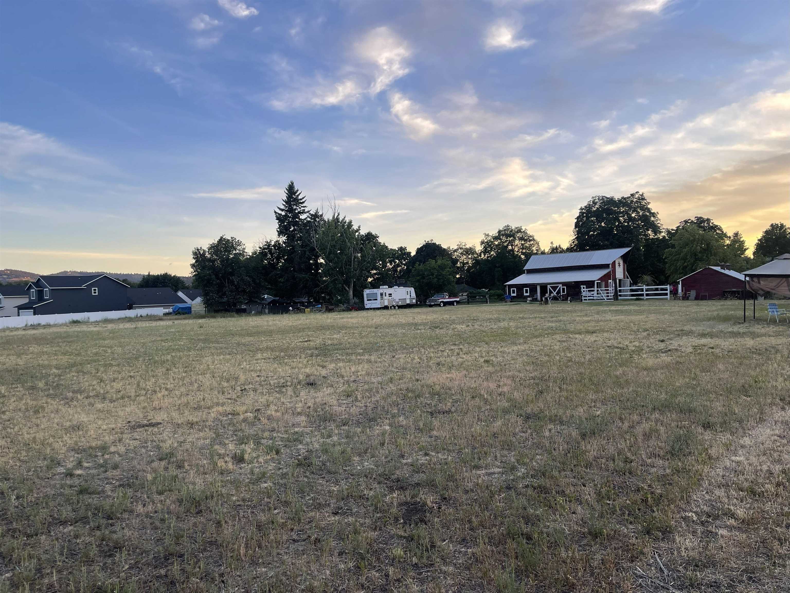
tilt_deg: -1.1
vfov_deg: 54.9
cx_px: 395
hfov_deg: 69.4
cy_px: 296
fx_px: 571
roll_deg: +1.7
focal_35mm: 25
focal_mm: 5.1
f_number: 1.6
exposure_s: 1/234
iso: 32
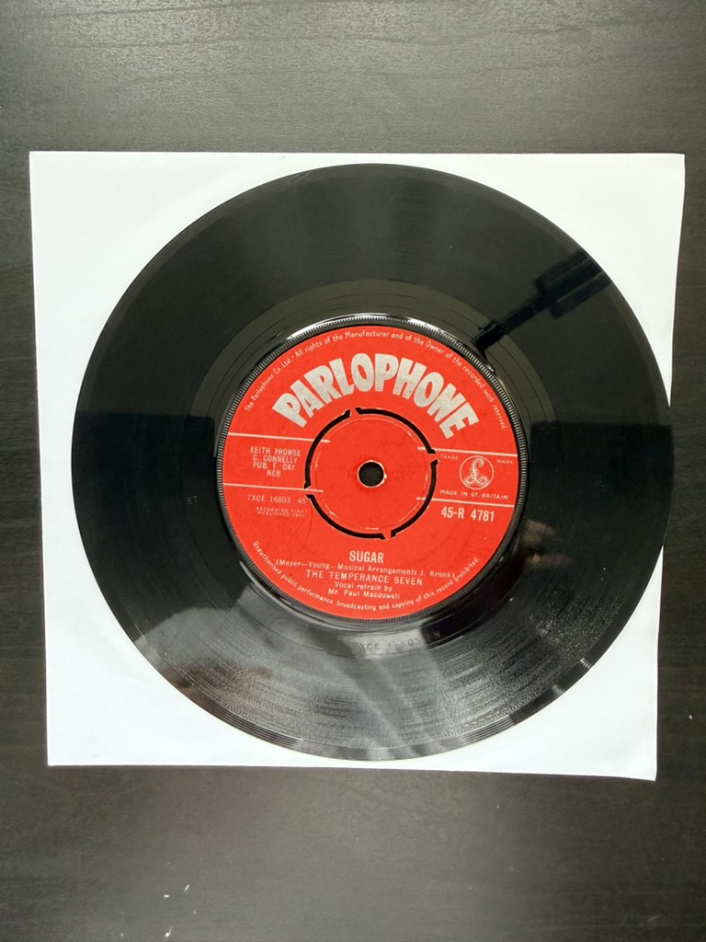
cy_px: 471
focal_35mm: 24
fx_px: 653
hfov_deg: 56.8
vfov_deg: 71.6
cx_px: 353
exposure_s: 1/99
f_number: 2.2
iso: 200
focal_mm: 2.22
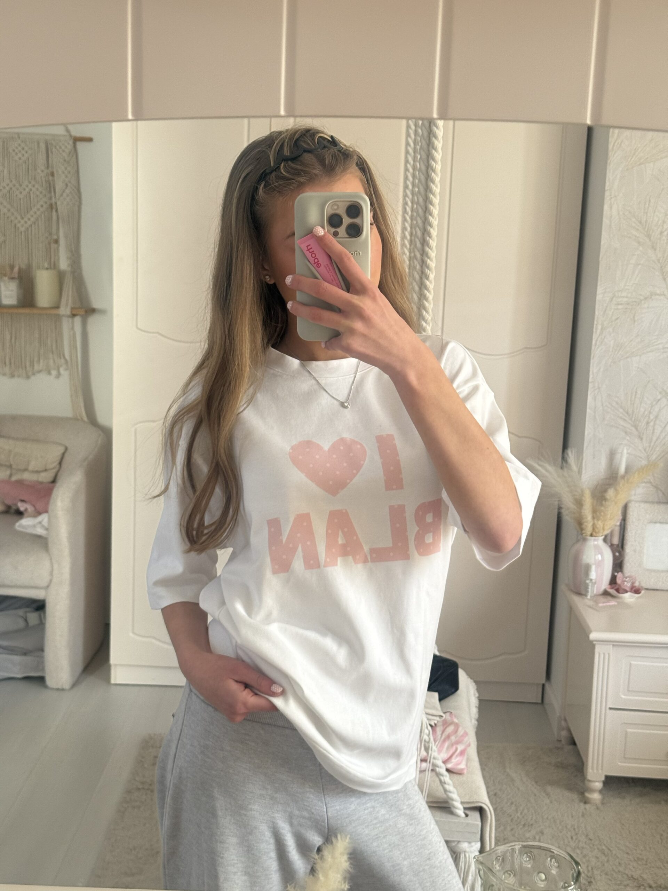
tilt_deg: -8.4
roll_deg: -2.5
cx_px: 334
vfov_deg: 39.7
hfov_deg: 30.3
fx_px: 1235
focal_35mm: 48
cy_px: 446
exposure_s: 1/60
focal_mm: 6.76
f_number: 1.78
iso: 125
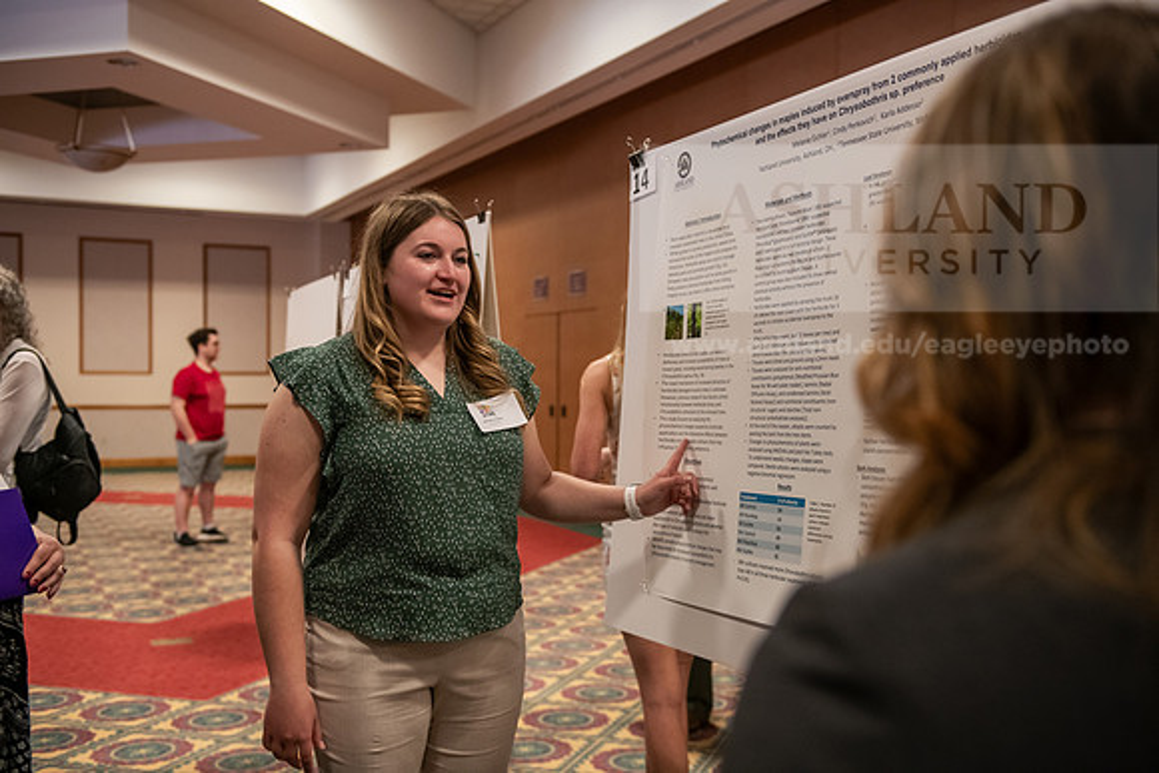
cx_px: 580
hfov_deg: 50.7
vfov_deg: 35.1
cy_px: 386
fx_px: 1224
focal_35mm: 38
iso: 2500
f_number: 3.2
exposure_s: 1/200
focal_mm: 38
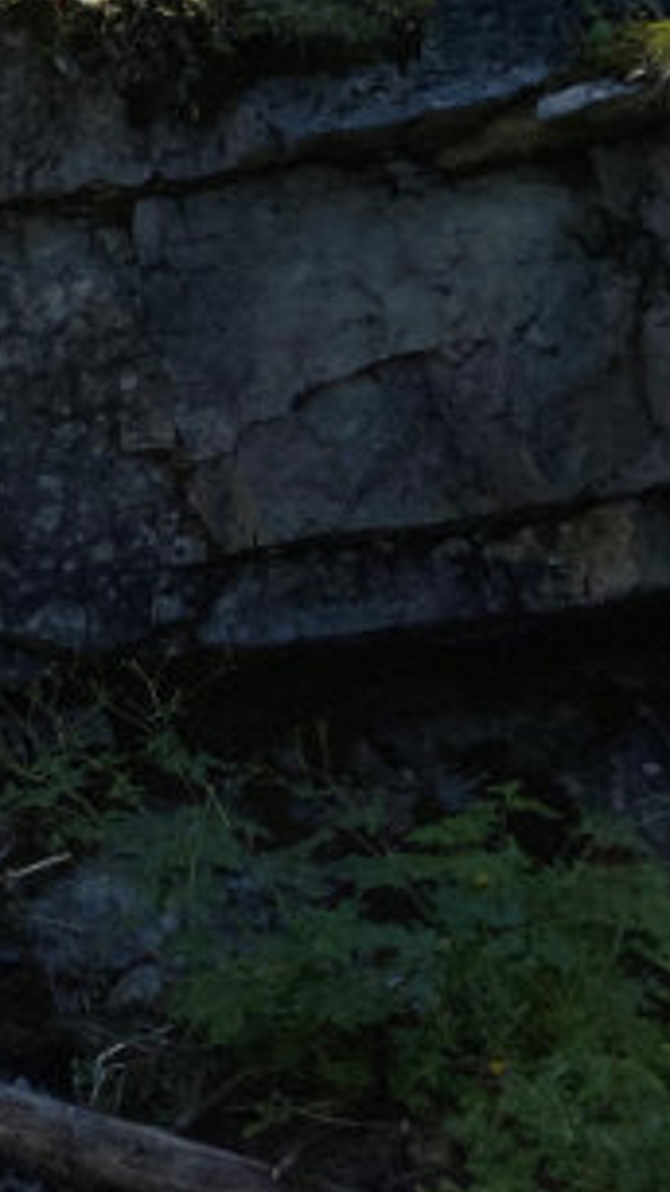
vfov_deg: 28.2
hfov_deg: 13.0
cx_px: -853
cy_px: 312
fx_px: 2338
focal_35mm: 74
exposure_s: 1/2358
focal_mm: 4.2
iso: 32
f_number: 1.8
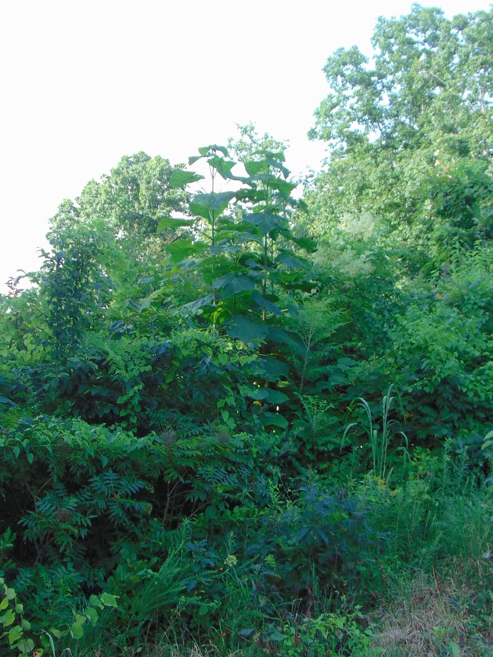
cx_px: 219
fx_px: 835
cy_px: 365
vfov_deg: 42.9
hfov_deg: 32.8
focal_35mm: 44
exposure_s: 1/125
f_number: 3
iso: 80
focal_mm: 4.5
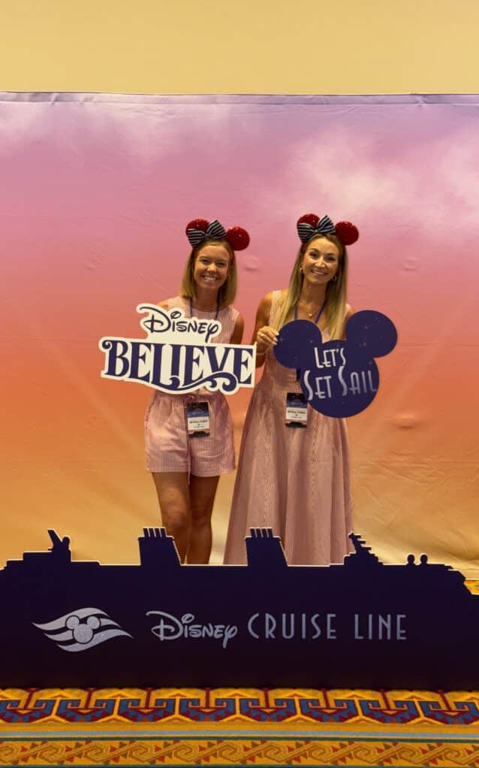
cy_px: 384
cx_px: 234
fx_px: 1066
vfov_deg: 39.6
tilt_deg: -6.4
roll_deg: -0.1
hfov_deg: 25.3
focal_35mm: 51
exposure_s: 1/13
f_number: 1.78
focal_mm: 6.76
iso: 64
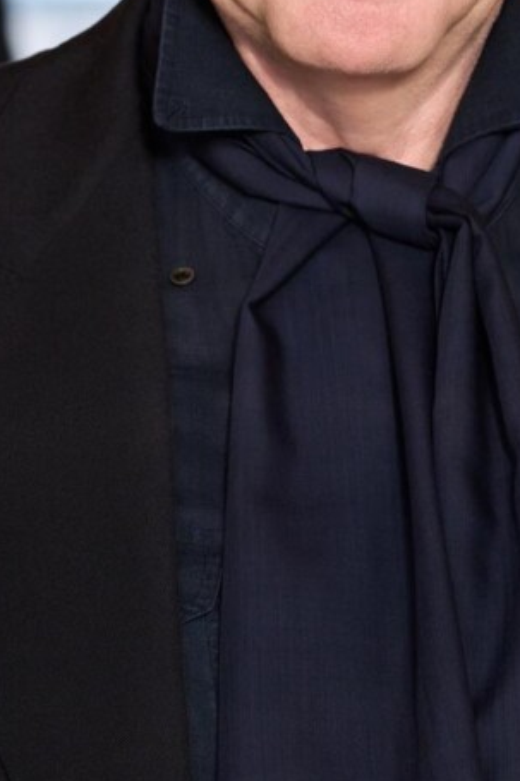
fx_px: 6981
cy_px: 88
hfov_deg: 4.3
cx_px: 401
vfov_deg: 6.4
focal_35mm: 322
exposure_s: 1/200
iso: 6400
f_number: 9
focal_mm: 143
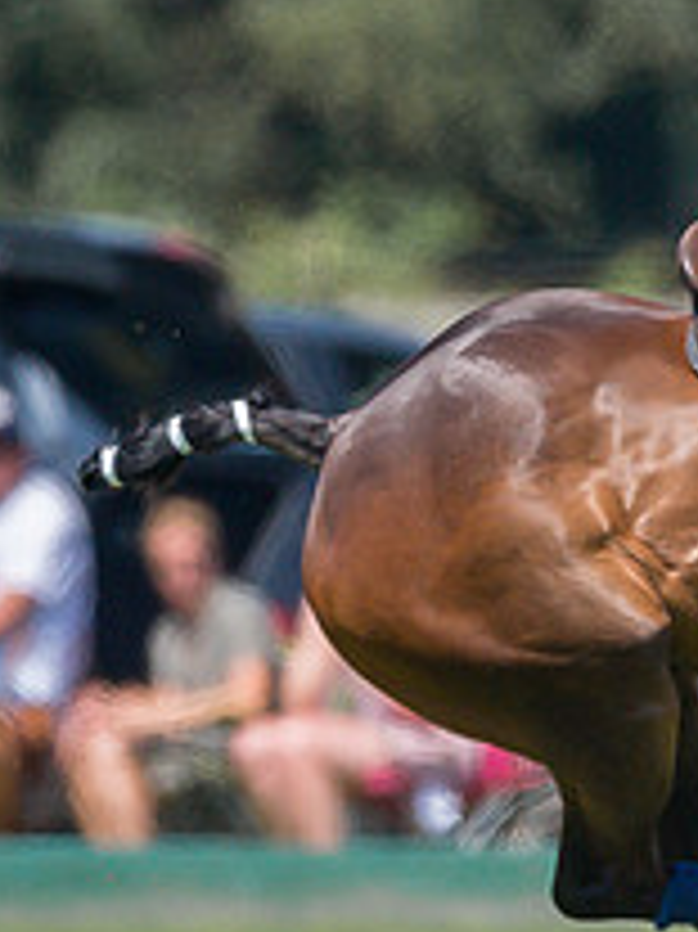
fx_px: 74577
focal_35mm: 2771
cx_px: 543
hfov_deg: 0.5
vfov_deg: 0.7
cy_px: 714
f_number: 4
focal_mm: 500
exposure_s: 1/4000
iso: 320
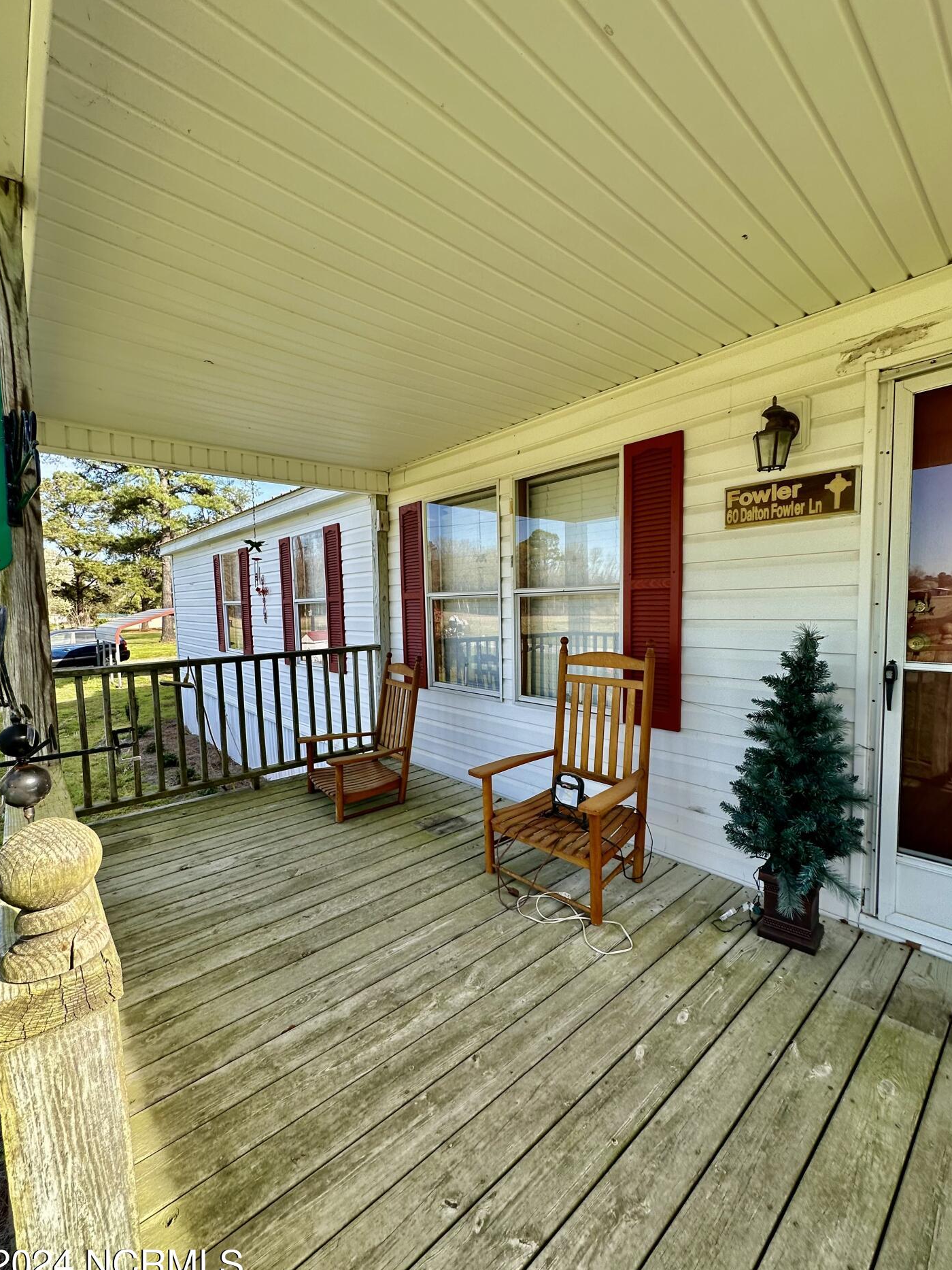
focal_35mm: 15
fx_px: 550
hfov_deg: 81.7
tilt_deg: -3.0
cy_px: 646
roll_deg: +1.4
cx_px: 468
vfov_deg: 98.2
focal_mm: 2.22
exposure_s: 1/350
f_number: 2.2
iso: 40
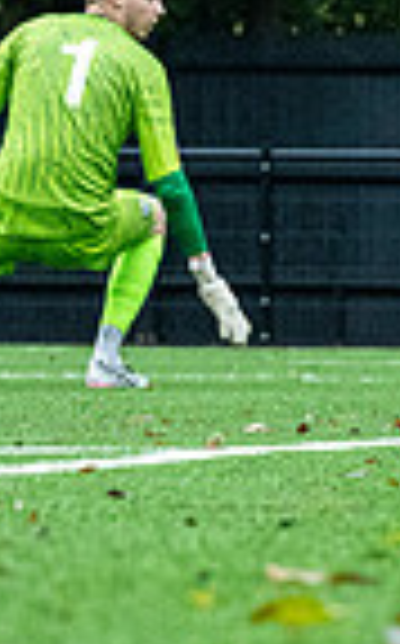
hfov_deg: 2.1
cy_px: -295
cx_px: 189
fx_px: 11004
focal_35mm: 629
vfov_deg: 3.3
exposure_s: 1/800
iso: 10000
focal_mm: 135
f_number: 6.3
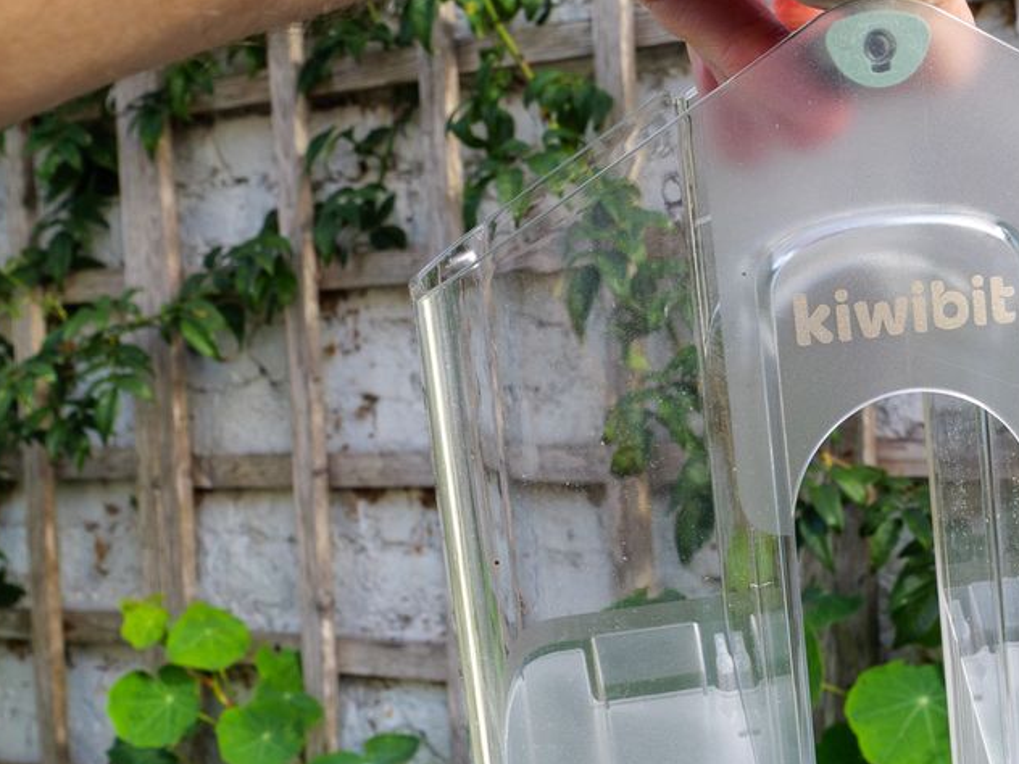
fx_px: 2326
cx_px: 884
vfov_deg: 18.6
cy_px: 550
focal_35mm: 79
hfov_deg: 24.1
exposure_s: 1/60
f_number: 10
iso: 160
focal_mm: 18
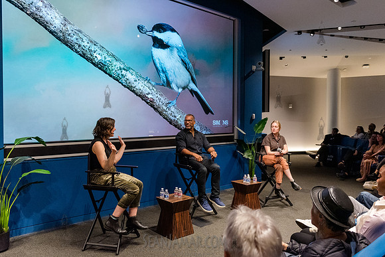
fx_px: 312
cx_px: 192
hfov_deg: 63.3
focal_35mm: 29
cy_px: 128
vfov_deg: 44.7
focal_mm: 28
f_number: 3.5
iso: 6400
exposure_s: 1/250
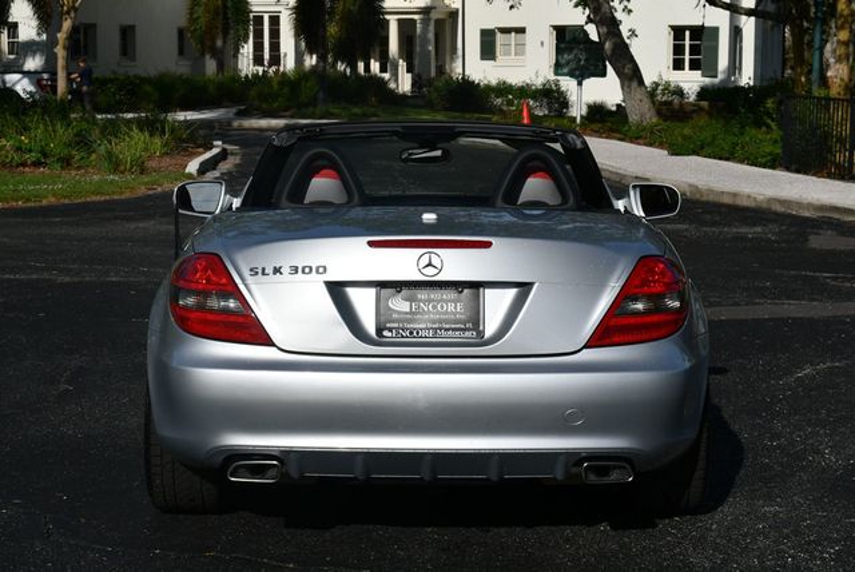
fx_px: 1902
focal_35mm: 80
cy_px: 286
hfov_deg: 25.3
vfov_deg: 17.1
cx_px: 428
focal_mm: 40
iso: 100
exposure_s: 1/500
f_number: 11
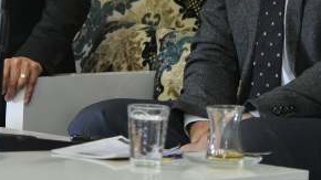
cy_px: -40
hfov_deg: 10.8
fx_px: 1694
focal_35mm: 199
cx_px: 136
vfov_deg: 6.1
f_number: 4
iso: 1000
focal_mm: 86
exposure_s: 1/100
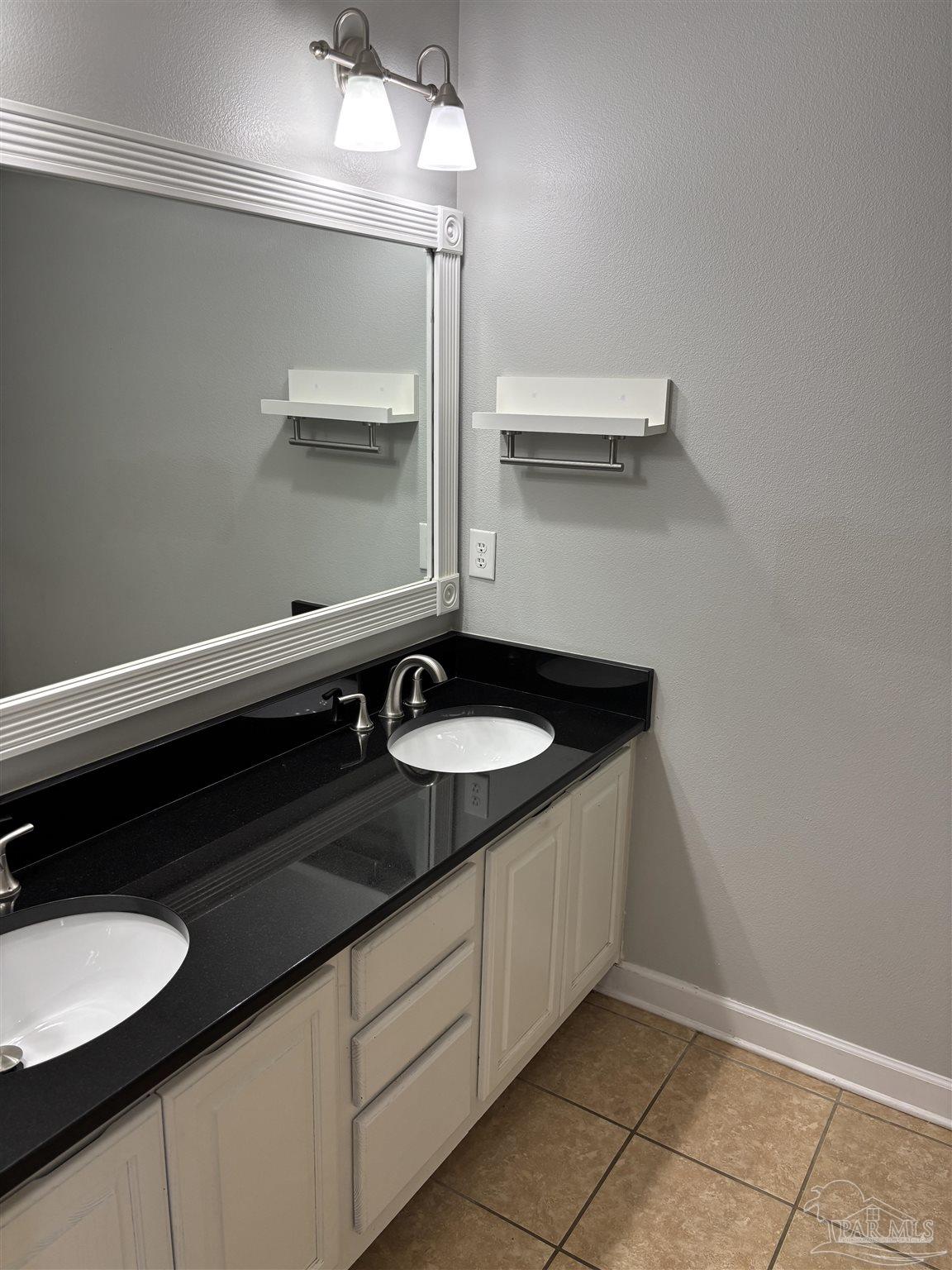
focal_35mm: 26
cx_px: 476
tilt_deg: -16.4
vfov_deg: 67.3
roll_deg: -1.8
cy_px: 635
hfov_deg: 53.1
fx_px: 953
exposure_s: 1/121
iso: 100
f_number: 1.6
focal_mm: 5.96
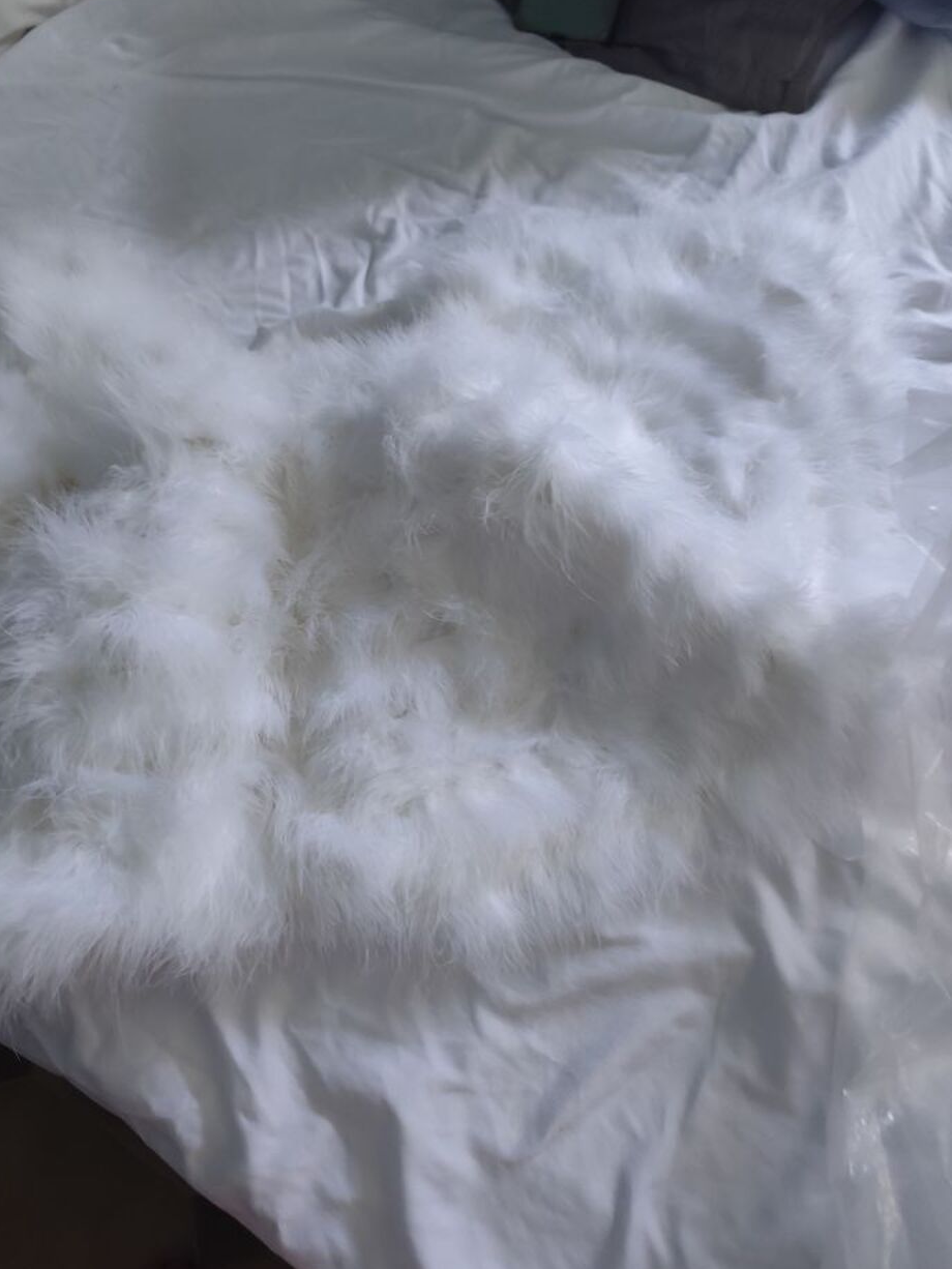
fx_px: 916
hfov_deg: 54.8
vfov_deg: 69.3
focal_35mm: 25
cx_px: 441
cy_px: 662
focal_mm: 6.14
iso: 1250
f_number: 1.65
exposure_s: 1/50
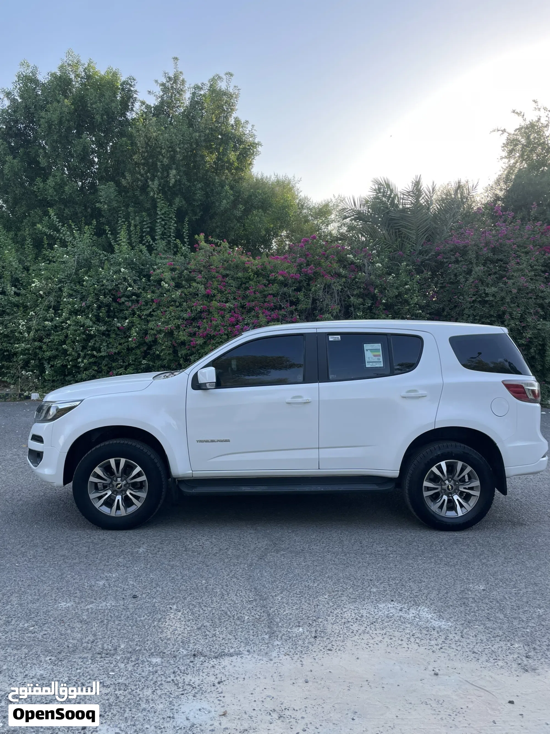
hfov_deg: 53.1
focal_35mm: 26
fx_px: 551
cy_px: 367
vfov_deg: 67.3
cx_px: 275
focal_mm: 4.2
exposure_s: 1/626
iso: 32
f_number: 1.6
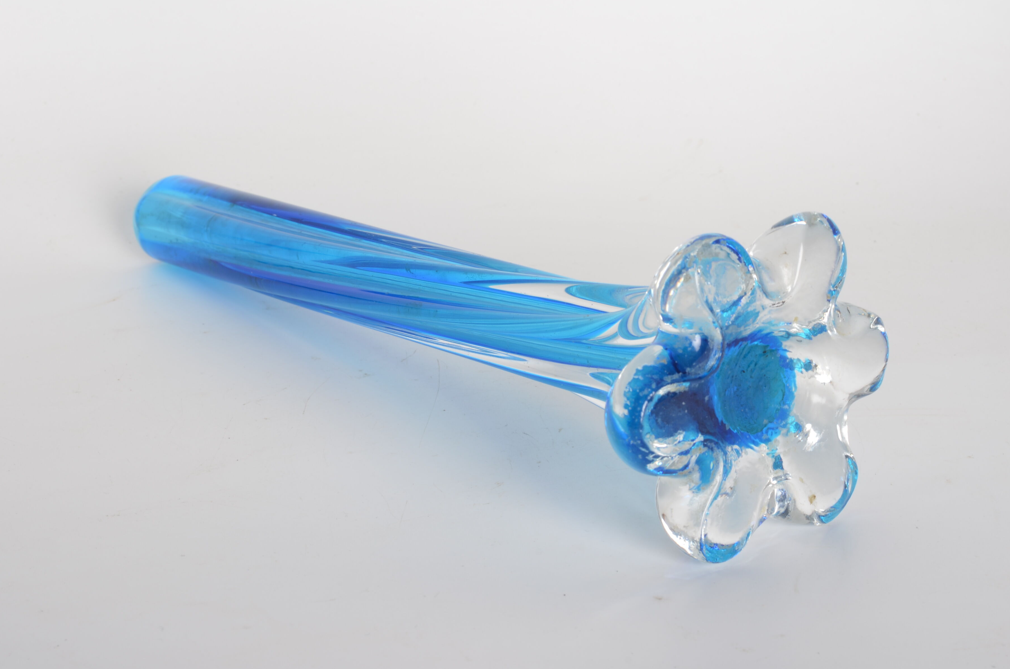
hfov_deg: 26.4
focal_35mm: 77
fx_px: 2156
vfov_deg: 17.6
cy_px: 329
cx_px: 502
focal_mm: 50
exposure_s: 1/125
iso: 100
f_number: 14
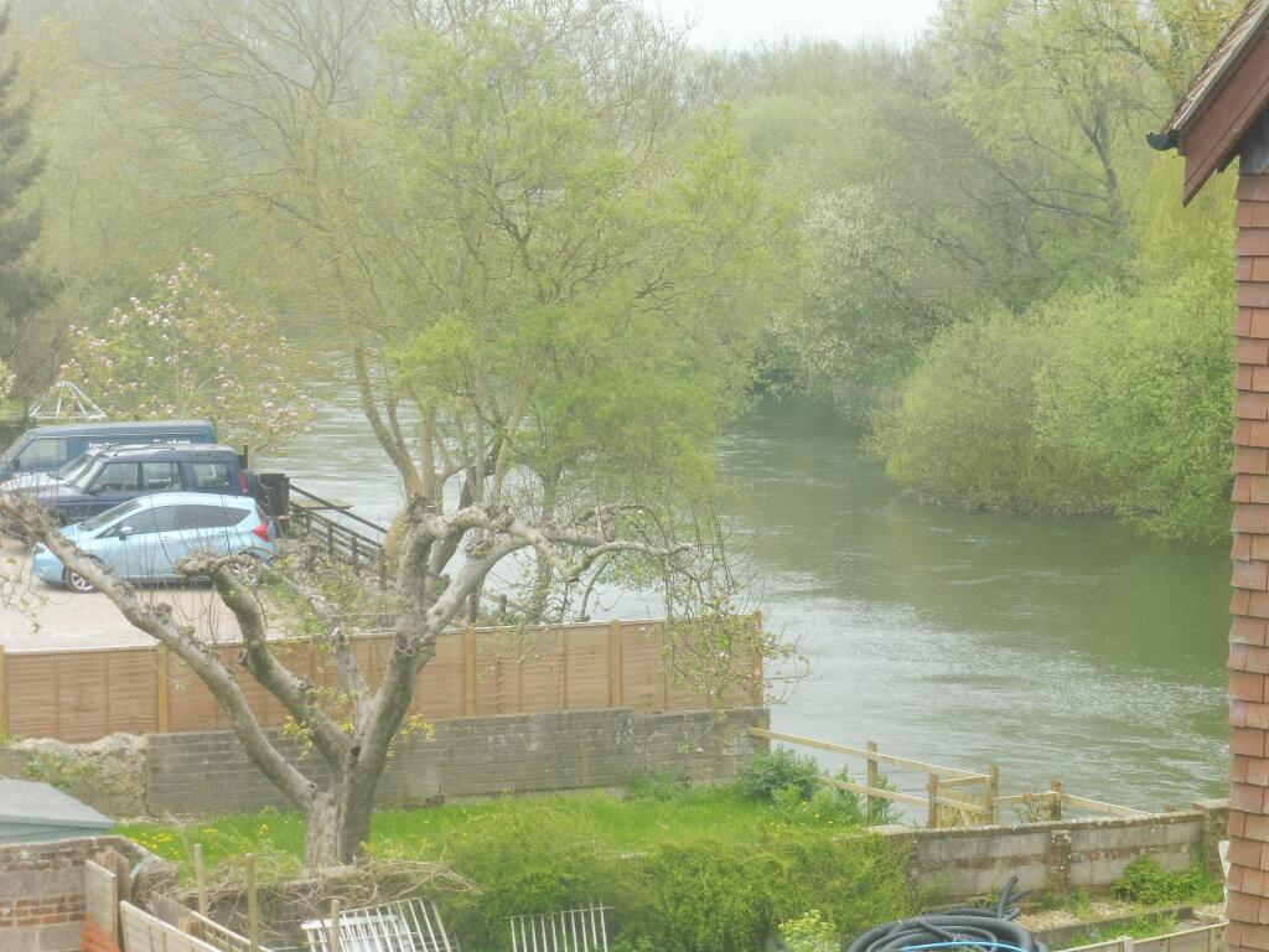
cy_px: 476
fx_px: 3519
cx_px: 634
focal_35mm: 96
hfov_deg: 20.4
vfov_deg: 15.4
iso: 100
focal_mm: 17.1
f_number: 5.3
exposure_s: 1/80
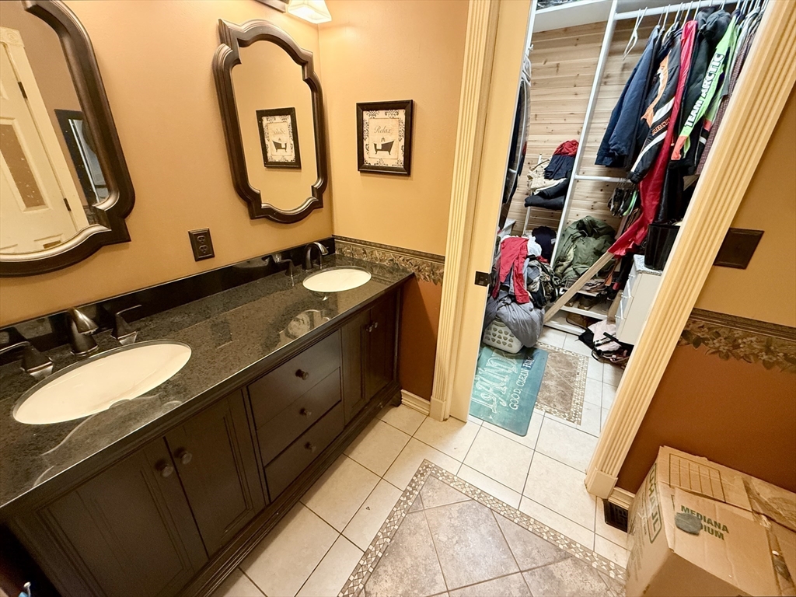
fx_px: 322
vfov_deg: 85.7
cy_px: 298
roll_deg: -2.0
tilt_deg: -24.2
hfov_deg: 102.1
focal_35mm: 14
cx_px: 398
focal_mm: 2.22
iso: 500
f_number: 2.2
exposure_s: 1/60
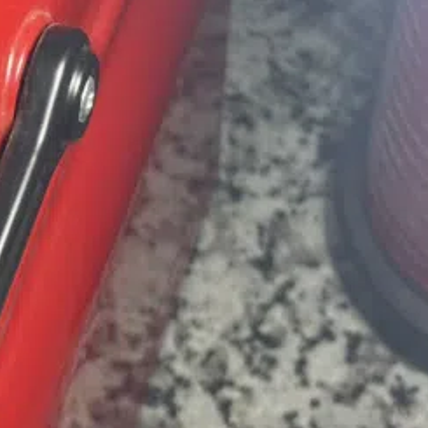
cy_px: 278
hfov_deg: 25.1
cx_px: -117
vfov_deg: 28.5
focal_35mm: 60
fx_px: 839
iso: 50
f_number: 1.6
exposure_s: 1/100
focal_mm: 4.2
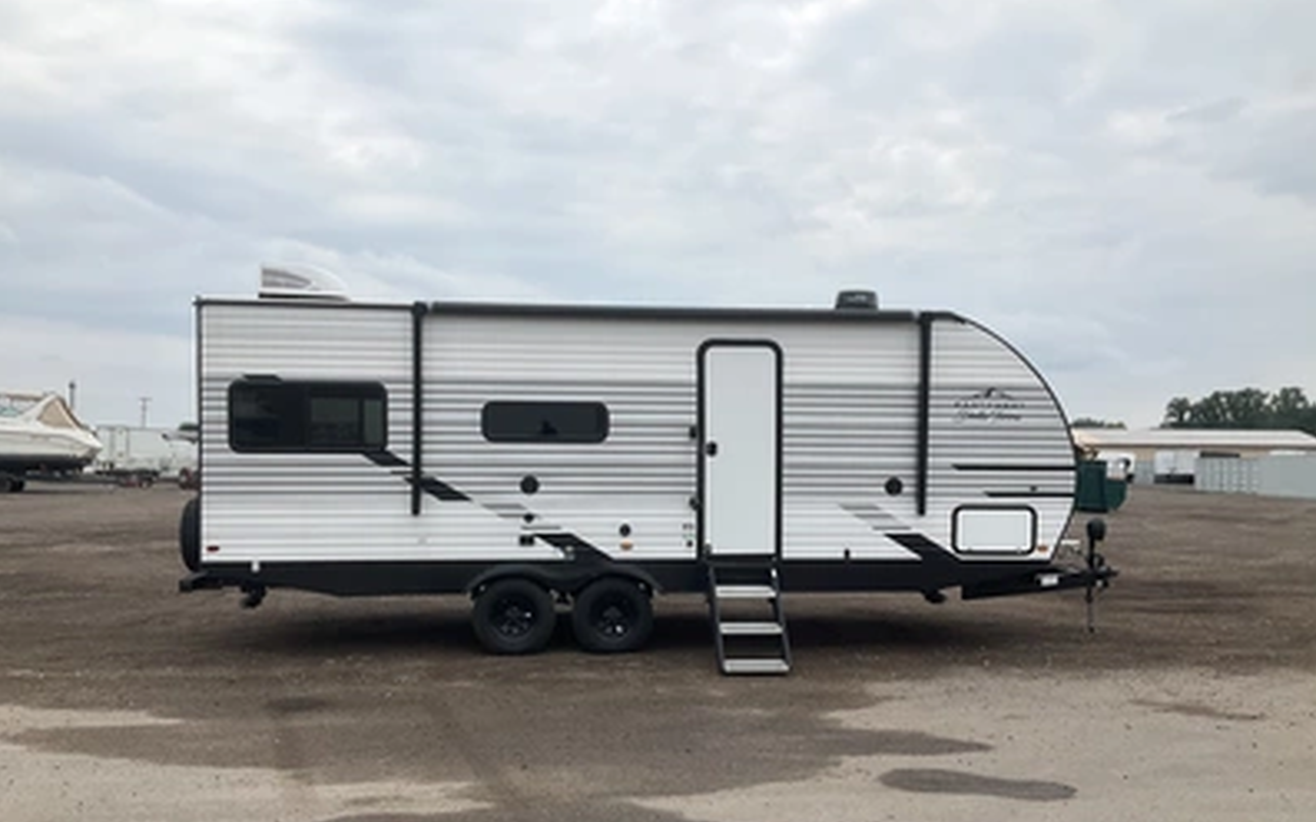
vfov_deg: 40.5
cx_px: 656
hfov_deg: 61.2
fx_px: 1112
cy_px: 461
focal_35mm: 31
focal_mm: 3
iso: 25
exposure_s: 1/1912
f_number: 1.8
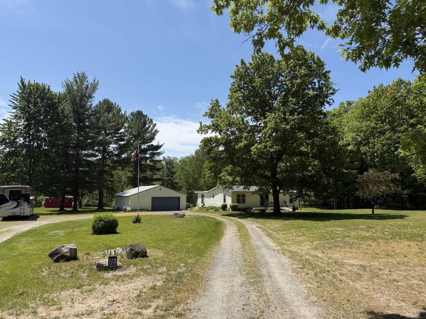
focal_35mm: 24
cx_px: 213
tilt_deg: +6.9
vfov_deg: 56.8
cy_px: 160
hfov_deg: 71.6
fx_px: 295
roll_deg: -0.7
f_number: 1.78
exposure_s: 1/4167
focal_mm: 6.76
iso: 80
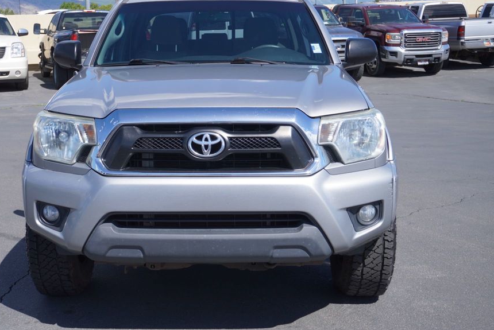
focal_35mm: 50
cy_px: 145
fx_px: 687
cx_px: 203
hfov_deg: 39.4
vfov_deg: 27.0
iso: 100
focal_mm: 28
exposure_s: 1/500
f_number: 5
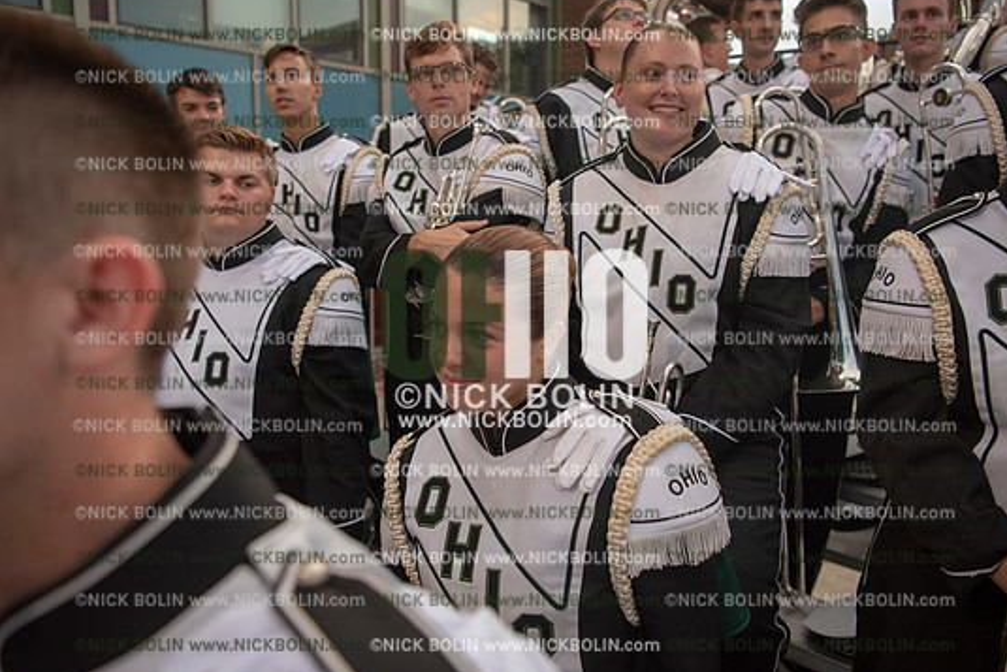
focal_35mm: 26
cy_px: 340
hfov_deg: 69.4
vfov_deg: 49.6
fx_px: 727
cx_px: 514
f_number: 3.2
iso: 800
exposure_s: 1/125
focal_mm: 24
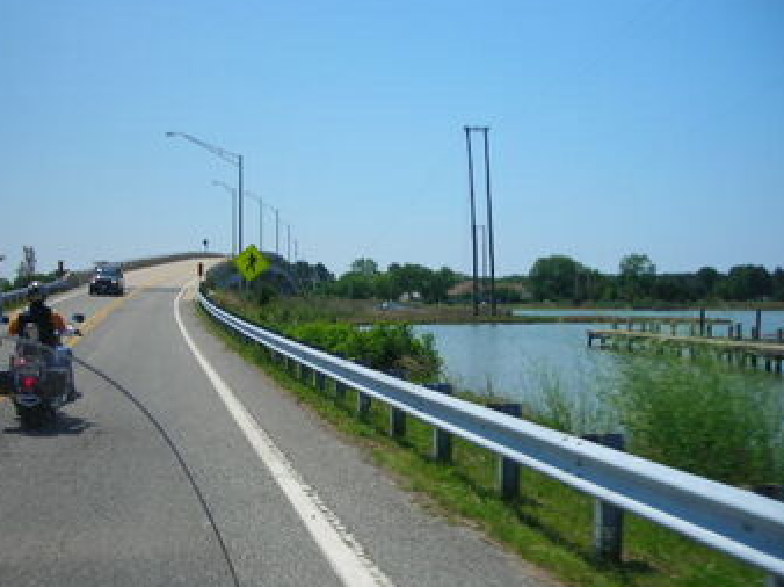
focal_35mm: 45
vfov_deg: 32.1
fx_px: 1018
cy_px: 313
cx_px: 355
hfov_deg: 42.1
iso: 50
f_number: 6.4
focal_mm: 6.3
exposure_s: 1/240
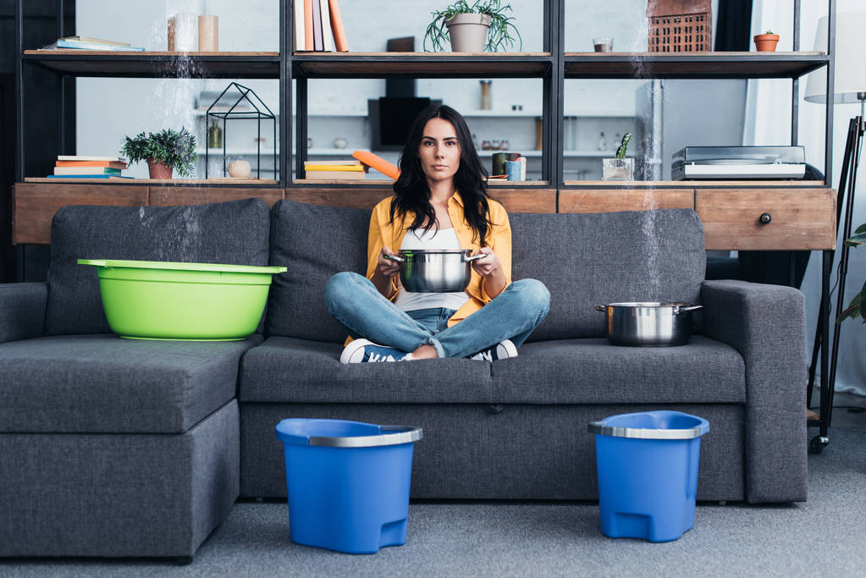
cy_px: 289
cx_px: 433
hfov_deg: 39.6
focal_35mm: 50
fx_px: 1203
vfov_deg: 27.0
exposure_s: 1/160
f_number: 3.5
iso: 200
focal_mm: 50
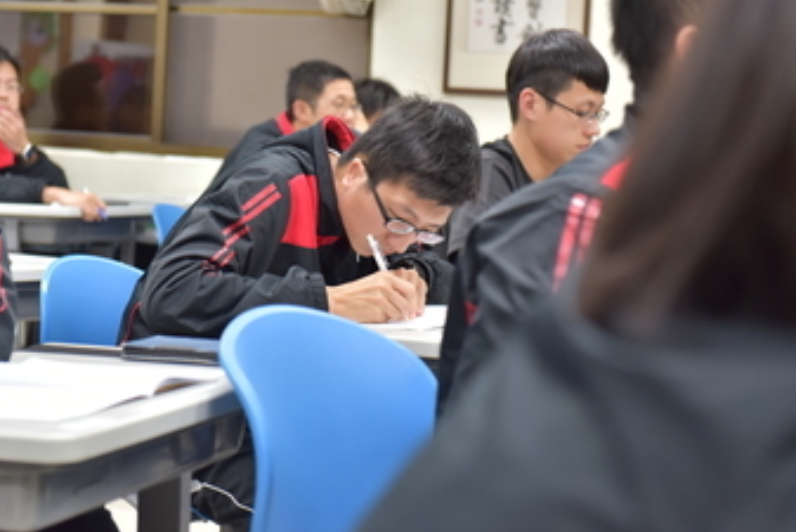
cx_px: 390
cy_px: 245
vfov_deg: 16.5
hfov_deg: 24.5
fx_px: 1836
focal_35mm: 83
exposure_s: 1/60
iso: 1000
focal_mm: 70
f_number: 4
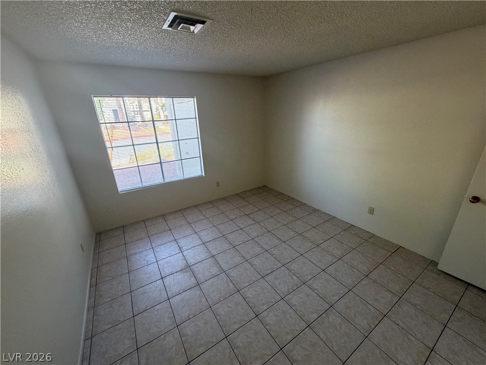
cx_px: 243
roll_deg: +2.8
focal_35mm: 14
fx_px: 197
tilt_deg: -18.8
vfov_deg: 85.7
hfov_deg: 102.1
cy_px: 182
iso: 250
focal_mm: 2.22
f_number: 2.2
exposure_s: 1/121
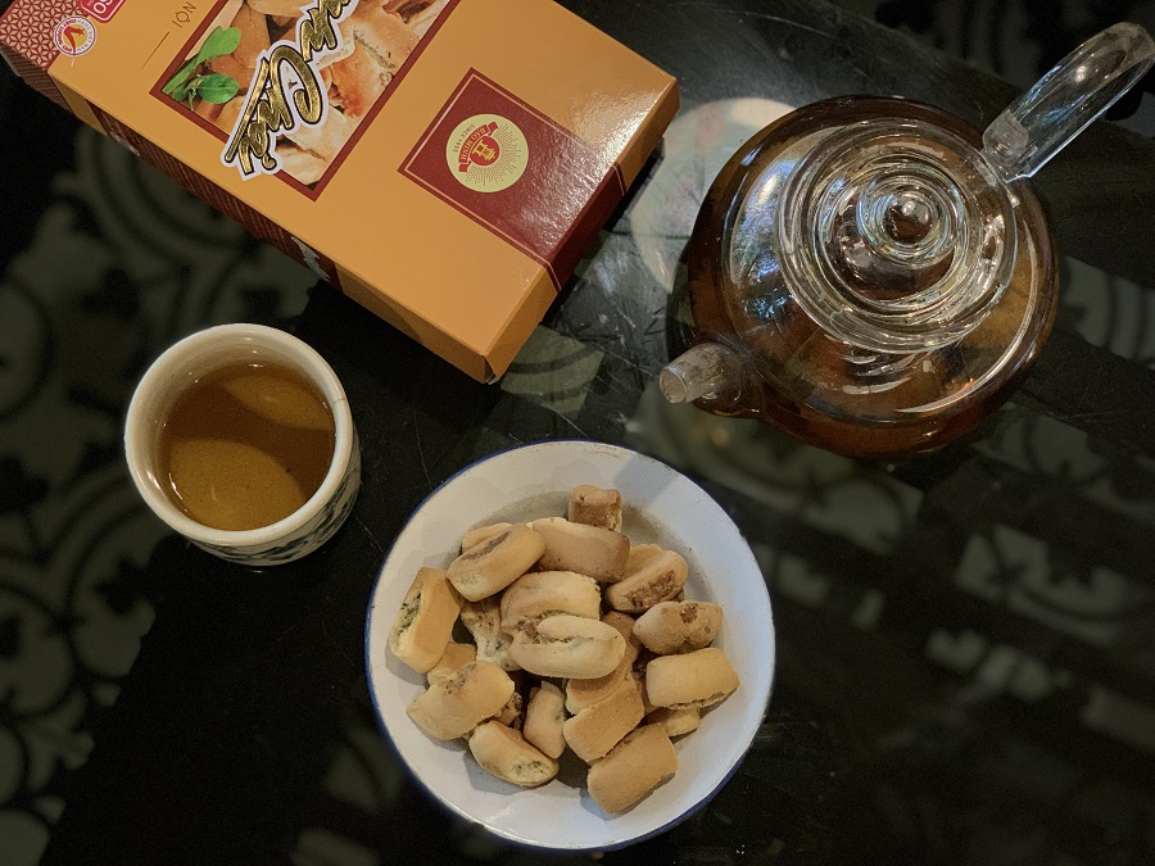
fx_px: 1735
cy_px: 433
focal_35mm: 52
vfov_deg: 28.0
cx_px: 578
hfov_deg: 36.8
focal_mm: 6
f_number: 2.4
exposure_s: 1/60
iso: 320
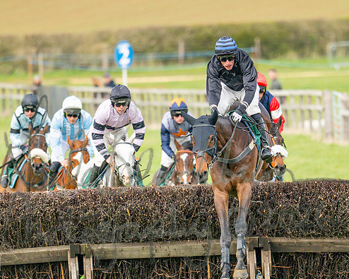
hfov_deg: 2.0
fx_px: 9780
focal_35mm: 947
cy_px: 112
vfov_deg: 1.6
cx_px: 271
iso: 400
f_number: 4.5
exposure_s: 1/1250
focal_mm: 400
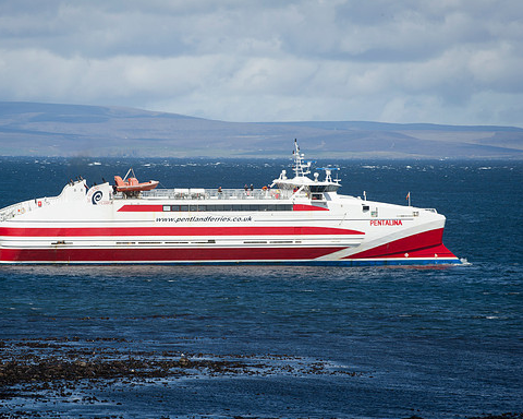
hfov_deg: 7.9
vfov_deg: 6.3
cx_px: 194
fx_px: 3792
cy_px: 219
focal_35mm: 245
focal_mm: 200
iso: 400
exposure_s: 1/200
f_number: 16
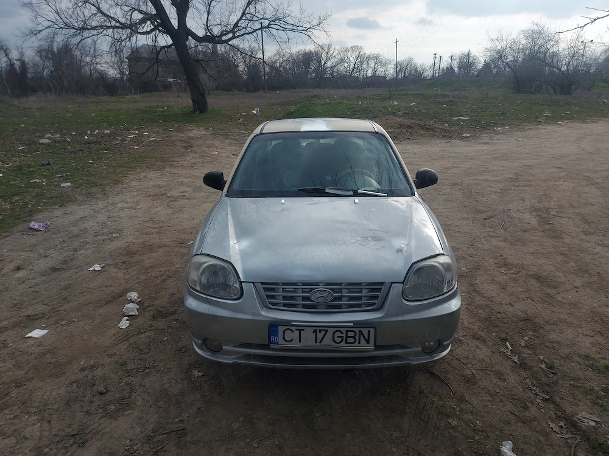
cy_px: 228
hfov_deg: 71.6
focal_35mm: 24
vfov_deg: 56.8
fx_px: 422
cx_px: 304
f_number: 1.8
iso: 32
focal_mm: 5.23
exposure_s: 1/1361
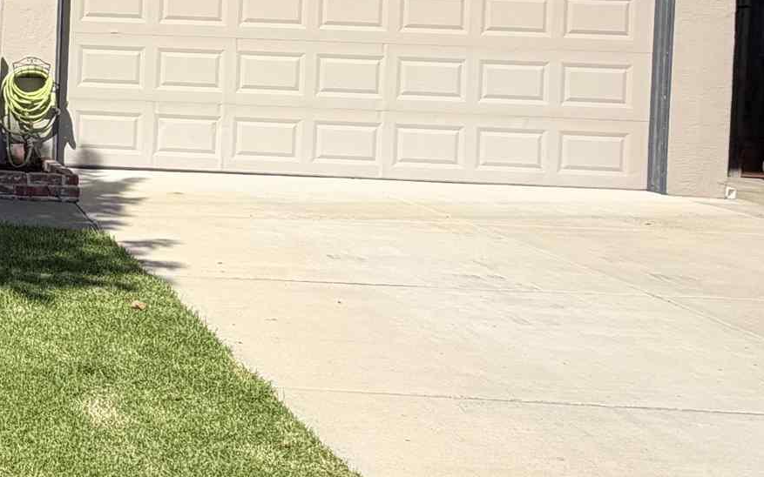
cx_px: -196
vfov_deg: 24.2
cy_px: 52
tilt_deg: -0.1
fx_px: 1083
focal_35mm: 52
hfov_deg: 31.3
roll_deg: -2.2
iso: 25
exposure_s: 1/770
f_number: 2.2
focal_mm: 2.22
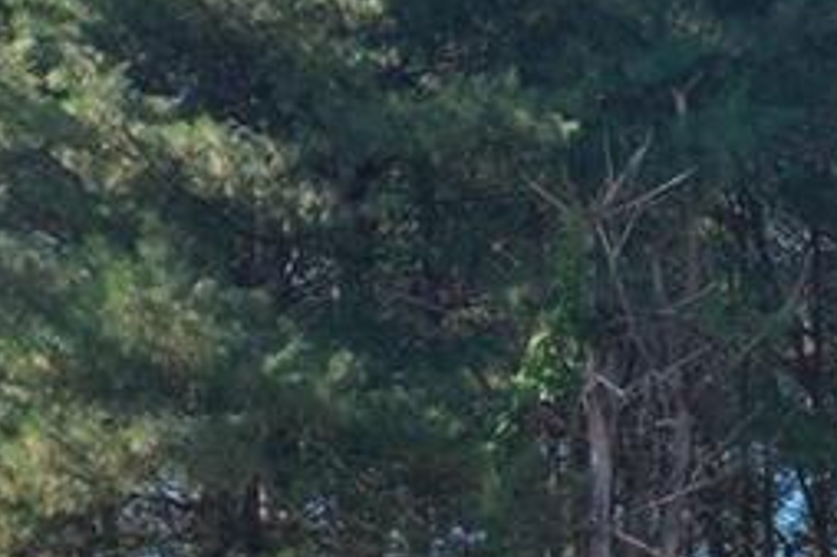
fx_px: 2625
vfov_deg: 11.2
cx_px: 1305
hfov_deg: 16.3
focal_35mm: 113
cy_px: 1038
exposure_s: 1/200
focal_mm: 10.26
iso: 100
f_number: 4.5
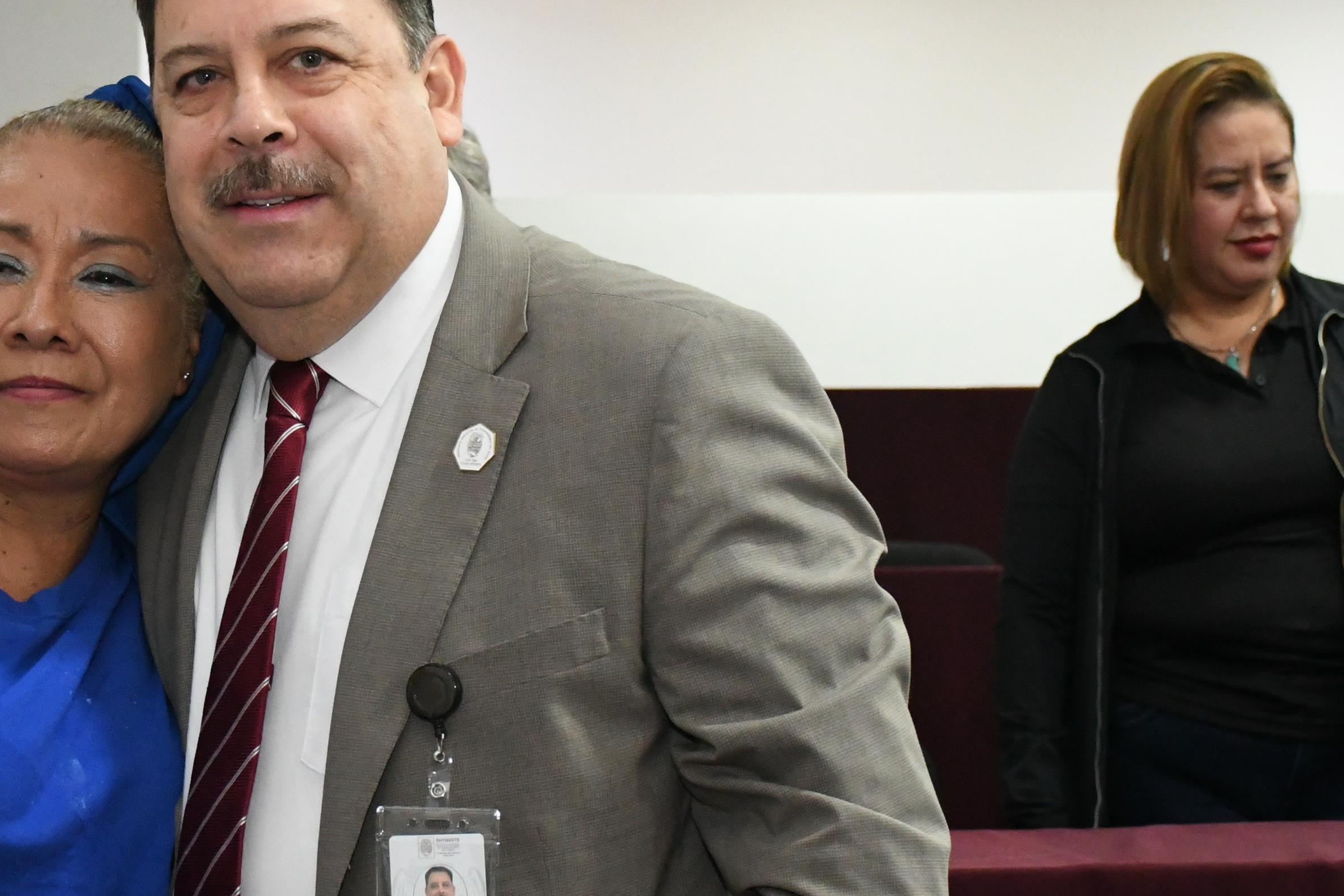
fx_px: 3733
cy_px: 441
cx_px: 381
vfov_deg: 13.7
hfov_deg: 20.3
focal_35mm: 100
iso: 6400
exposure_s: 1/100
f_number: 5.6
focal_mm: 38
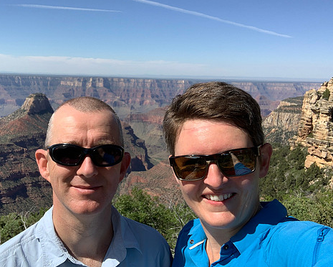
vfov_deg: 38.2
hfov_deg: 46.6
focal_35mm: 39
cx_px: 134
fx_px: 384
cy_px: 131
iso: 16
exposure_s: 1/1085
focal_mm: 2.87
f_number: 2.2
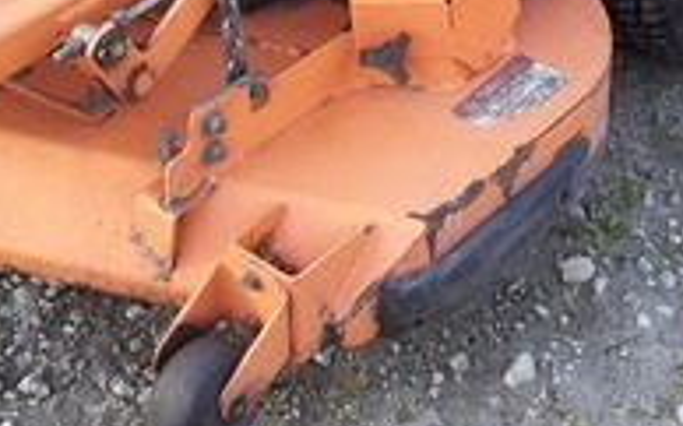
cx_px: 496
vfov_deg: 13.1
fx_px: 1767
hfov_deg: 21.7
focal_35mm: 95
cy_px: -183
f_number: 2.9
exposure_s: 1/100
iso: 64
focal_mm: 5.7
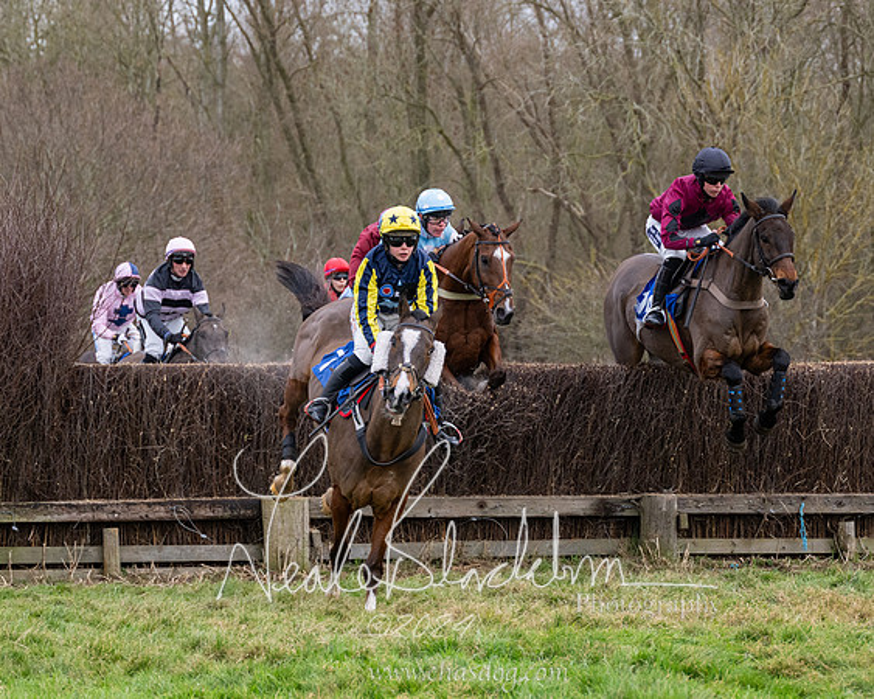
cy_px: 332
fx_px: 4249
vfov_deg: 9.4
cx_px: 414
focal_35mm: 164
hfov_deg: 11.7
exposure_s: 1/1250
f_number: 4
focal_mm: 98
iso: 800
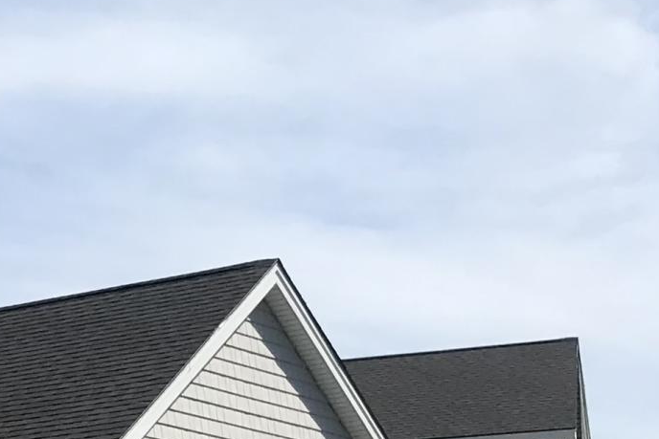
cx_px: -690
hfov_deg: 13.6
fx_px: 2325
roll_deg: -0.6
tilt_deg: +7.8
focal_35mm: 127
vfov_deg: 10.7
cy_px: 495
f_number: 1.8
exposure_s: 1/3096
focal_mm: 3.99
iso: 20
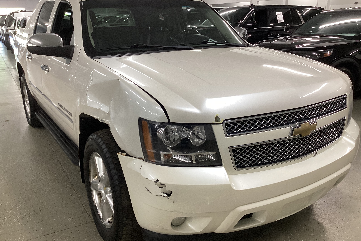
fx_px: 331
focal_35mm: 33
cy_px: 115
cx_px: 183
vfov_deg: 40.0
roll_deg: -0.6
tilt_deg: -17.8
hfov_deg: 57.2
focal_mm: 3.3
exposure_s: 1/50
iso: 125
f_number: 2.4
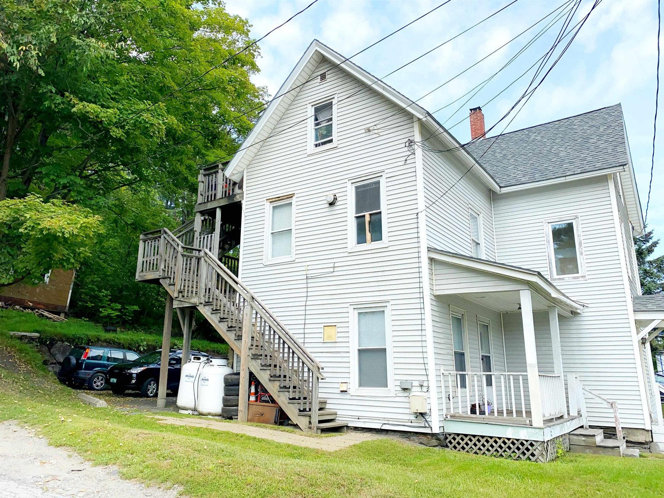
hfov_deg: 67.3
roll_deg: -1.7
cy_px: 249
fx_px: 499
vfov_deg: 53.1
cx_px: 332
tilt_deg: +15.2
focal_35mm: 26
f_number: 1.8
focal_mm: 4.25
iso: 32
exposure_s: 1/1866
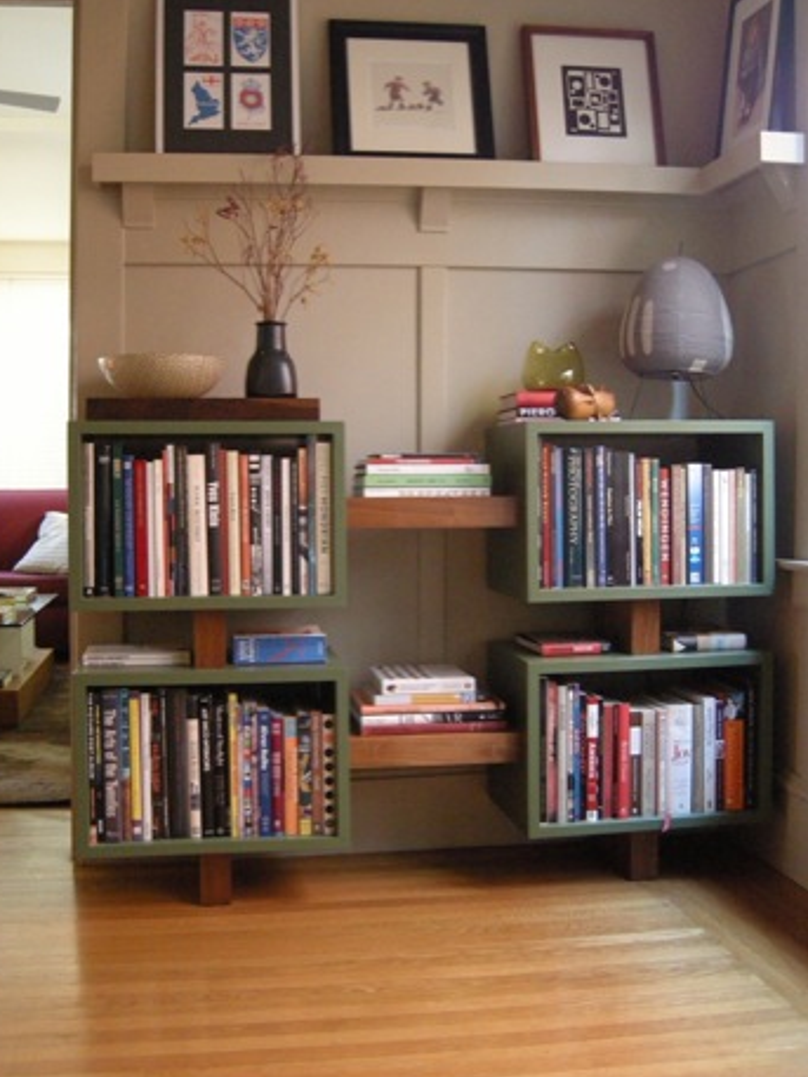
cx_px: 389
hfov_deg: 34.4
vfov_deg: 44.8
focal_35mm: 42
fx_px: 1307
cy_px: 521
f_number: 2.9
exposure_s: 1/4.7
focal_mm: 8.5
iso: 800
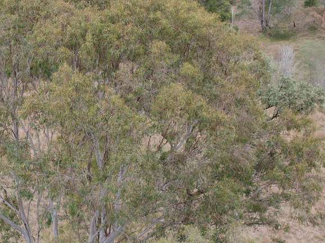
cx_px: 27
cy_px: 63
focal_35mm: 70
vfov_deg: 20.9
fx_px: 657
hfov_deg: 26.8
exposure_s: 1/180
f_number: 2.8
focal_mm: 8.38
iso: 100
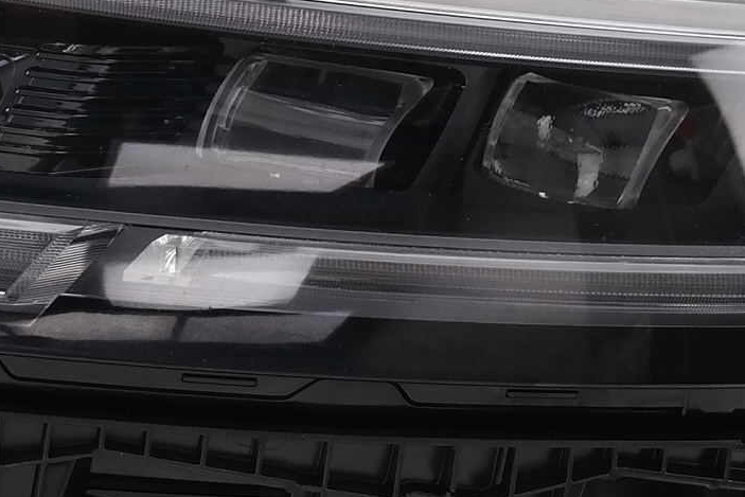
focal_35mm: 199
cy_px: 255
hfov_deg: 10.3
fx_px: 4119
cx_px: 319
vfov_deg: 6.9
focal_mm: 24
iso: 100
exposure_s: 1/100
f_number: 4
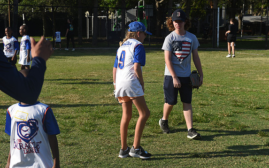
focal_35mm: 64
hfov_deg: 32.0
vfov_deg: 20.3
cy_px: 79
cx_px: 134
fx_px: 469
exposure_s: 1/250
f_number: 8
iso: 125
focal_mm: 62
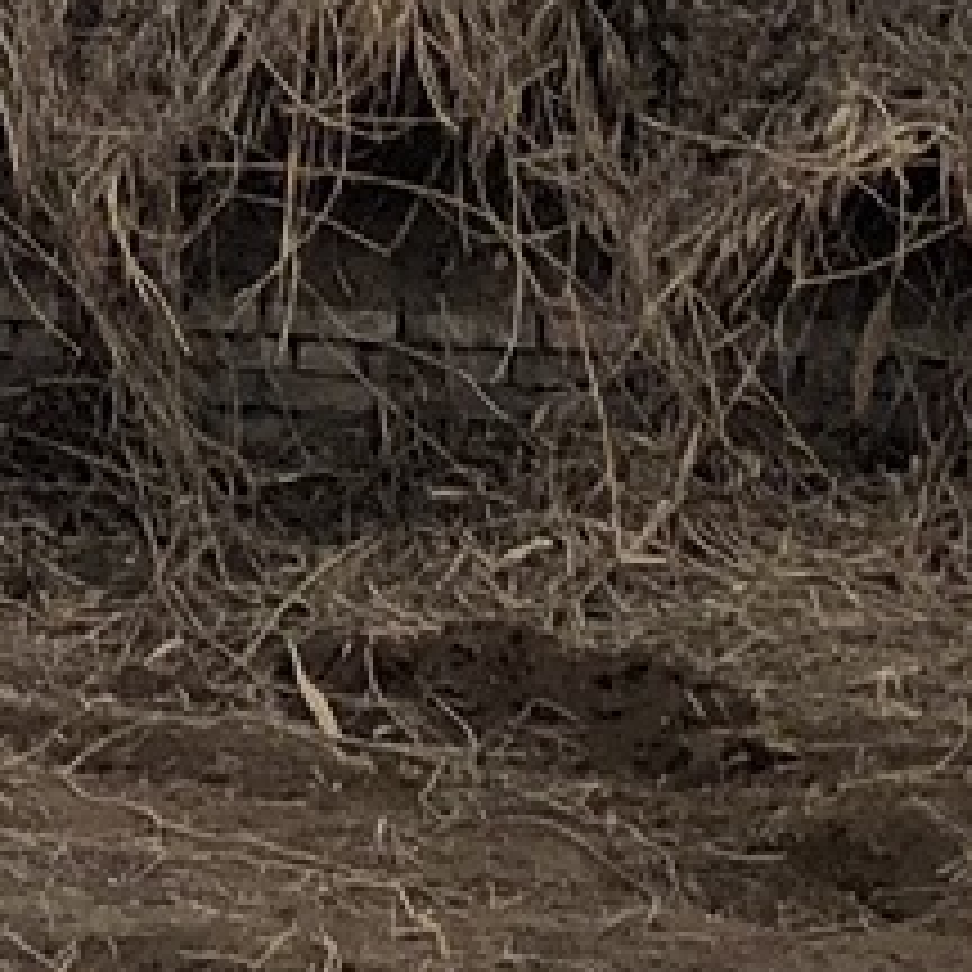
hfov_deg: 7.4
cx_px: -729
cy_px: -1328
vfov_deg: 7.2
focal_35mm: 229
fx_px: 7275
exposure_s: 1/1230
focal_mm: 3.99
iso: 20
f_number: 1.8
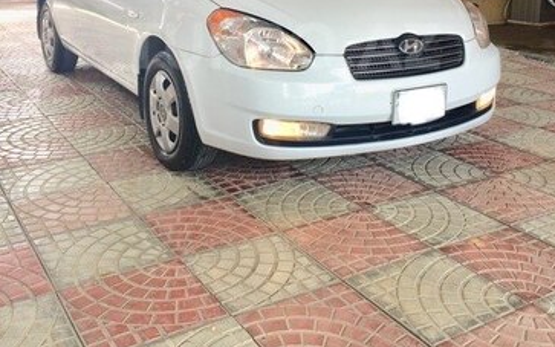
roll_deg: +0.2
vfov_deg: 29.5
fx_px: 635
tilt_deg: -10.6
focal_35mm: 42
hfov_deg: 47.2
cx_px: 283
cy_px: 46
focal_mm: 4.15
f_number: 2.2
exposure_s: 1/50
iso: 40
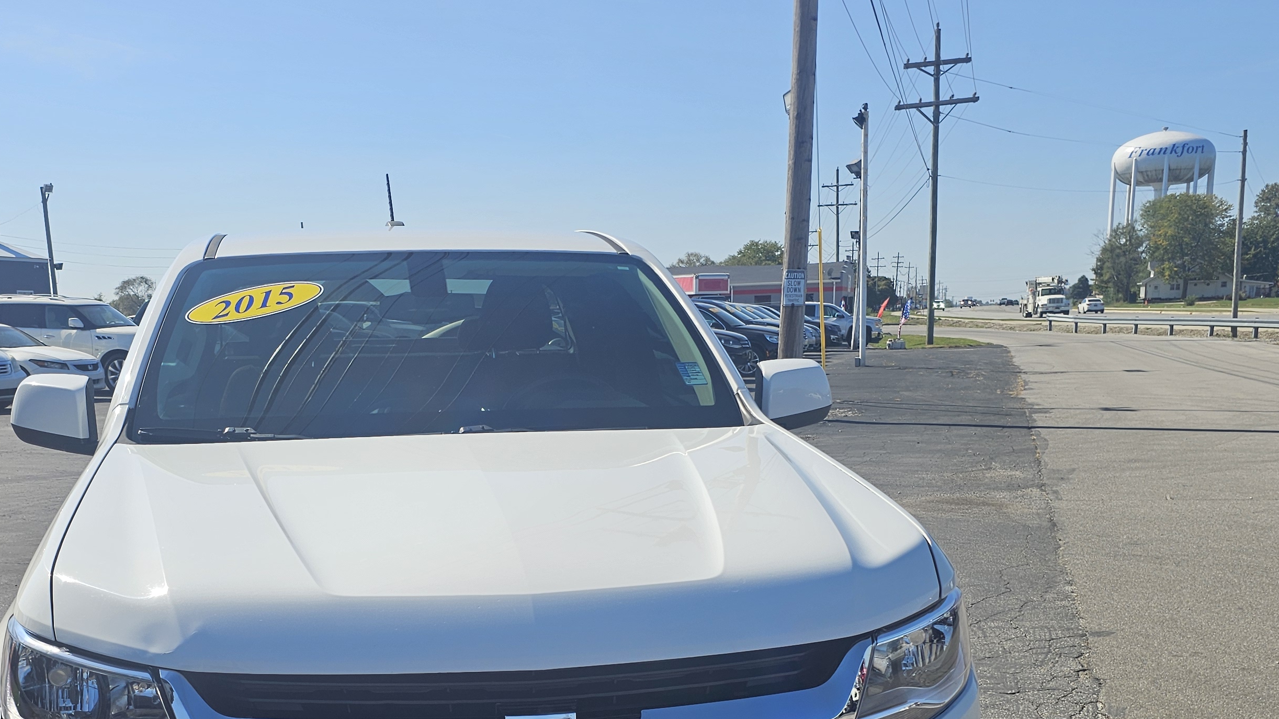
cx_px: 520
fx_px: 1390
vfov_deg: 28.0
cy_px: 633
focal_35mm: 41
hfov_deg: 49.1
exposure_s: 1/1087
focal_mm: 6.3
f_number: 1.7
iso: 10
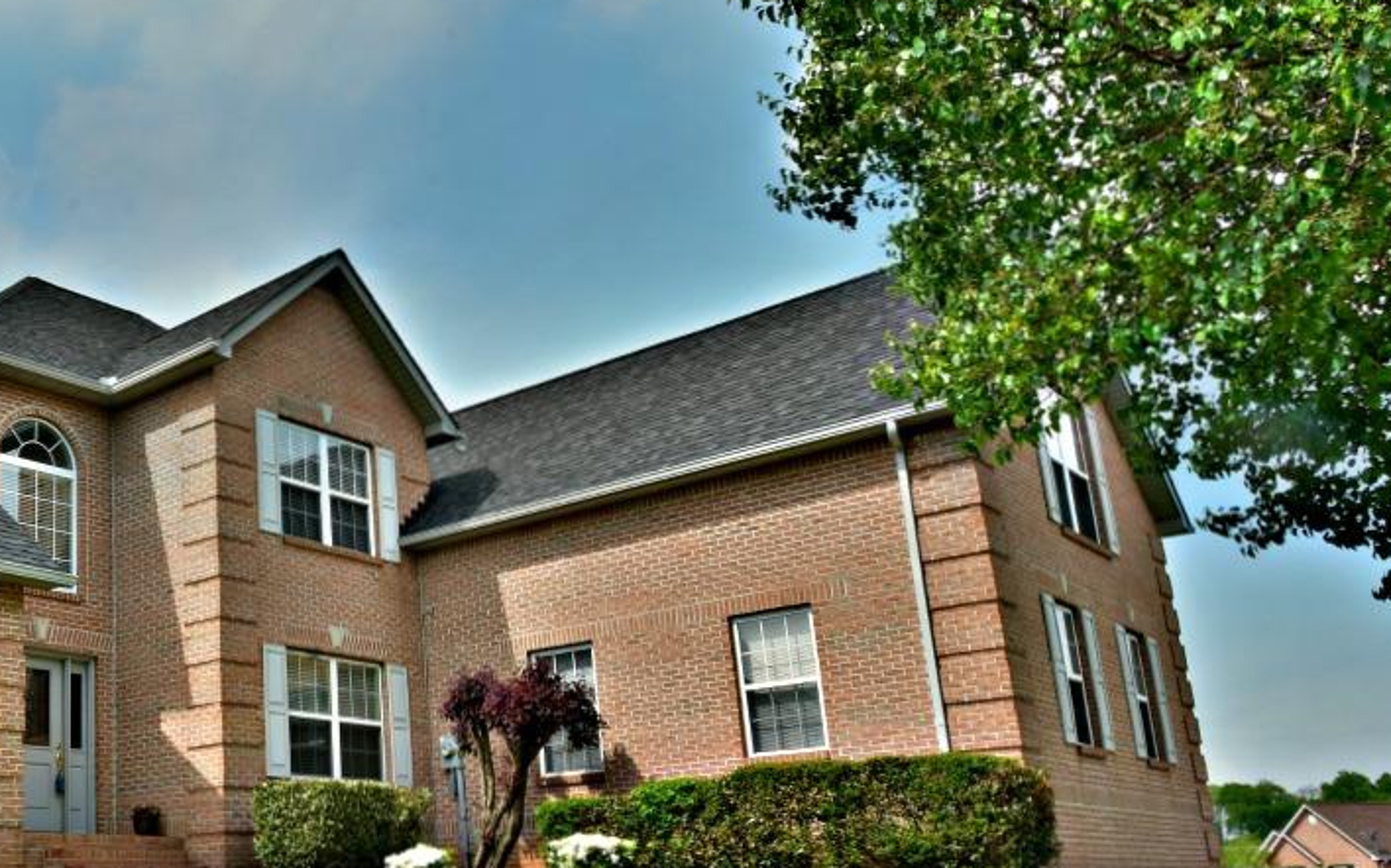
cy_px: 578
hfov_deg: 52.0
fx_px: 1289
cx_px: 222
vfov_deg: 36.9
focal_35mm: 34
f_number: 22
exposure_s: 1/40
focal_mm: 12
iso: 100
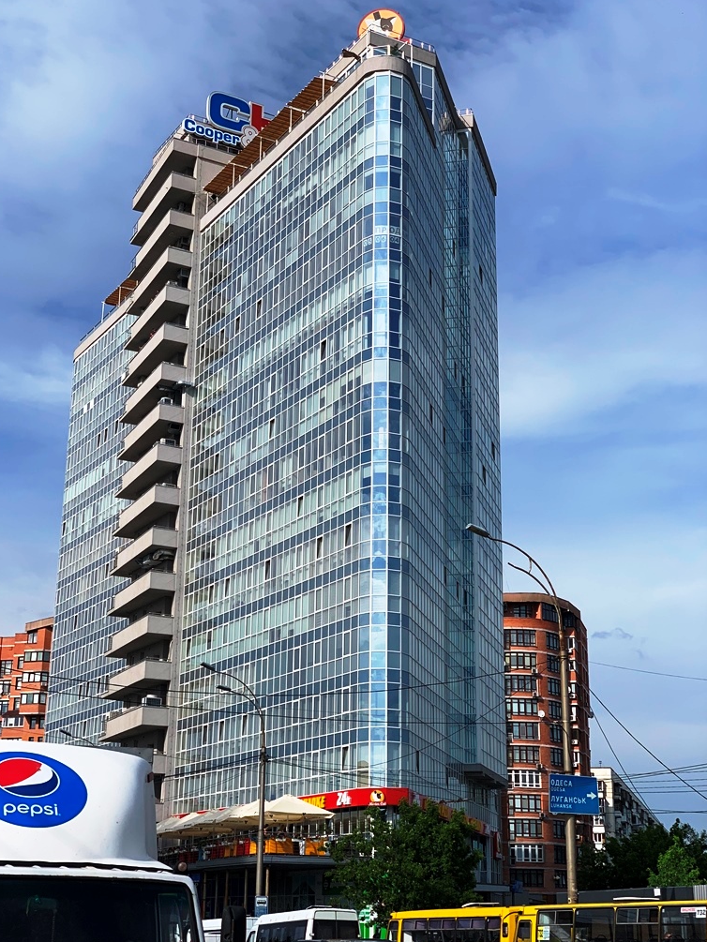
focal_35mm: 53
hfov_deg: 27.5
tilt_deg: +17.1
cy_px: 472
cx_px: 348
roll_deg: -1.1
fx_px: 1443
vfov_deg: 36.2
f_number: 2.4
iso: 16
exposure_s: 1/2083
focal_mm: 6
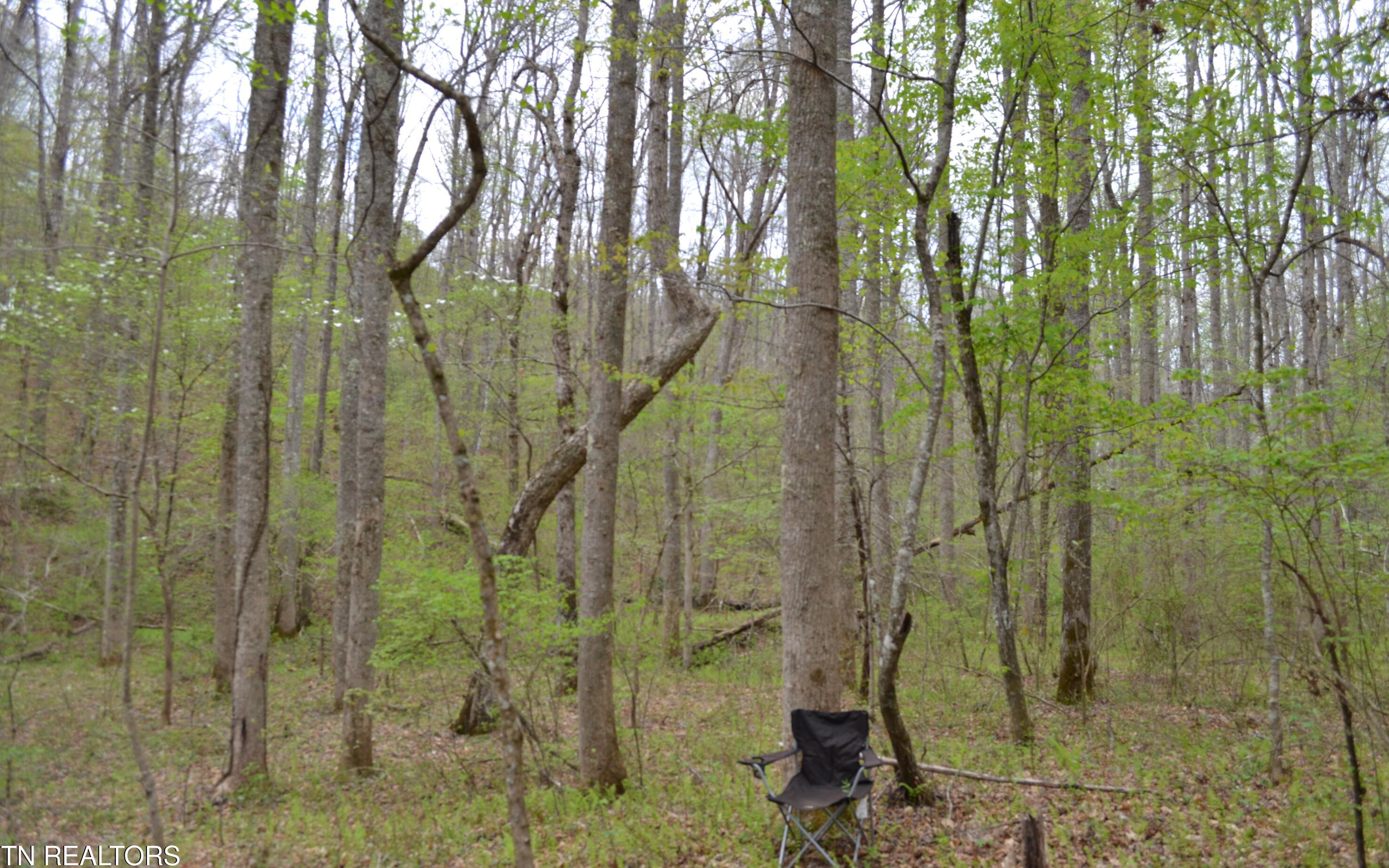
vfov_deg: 44.5
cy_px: 428
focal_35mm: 28
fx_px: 1060
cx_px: 687
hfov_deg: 66.5
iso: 100
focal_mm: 18
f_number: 5.6
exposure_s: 1/125
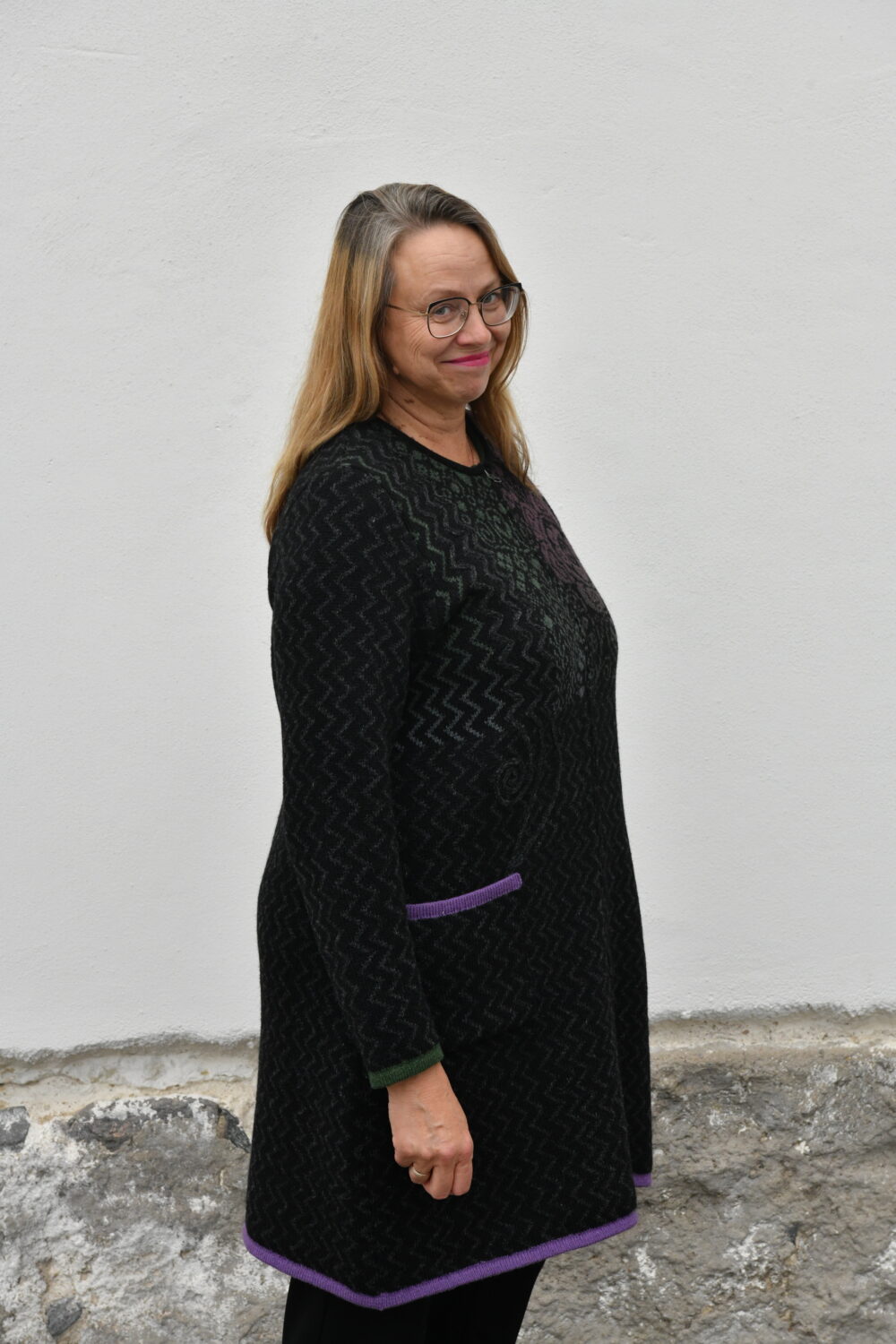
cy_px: 672
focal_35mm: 70
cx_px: 448
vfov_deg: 28.8
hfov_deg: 19.5
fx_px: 2613
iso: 1600
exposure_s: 1/500
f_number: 11
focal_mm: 70
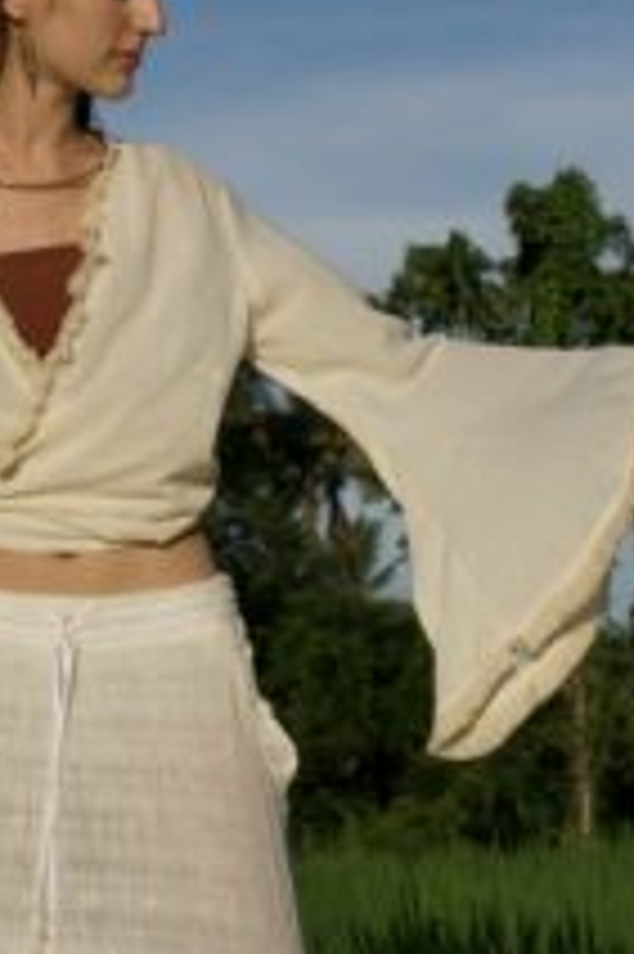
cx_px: 58
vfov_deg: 16.3
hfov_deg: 11.0
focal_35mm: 124
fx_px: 3281
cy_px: 104
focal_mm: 35
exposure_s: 1/1000
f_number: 5
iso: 100
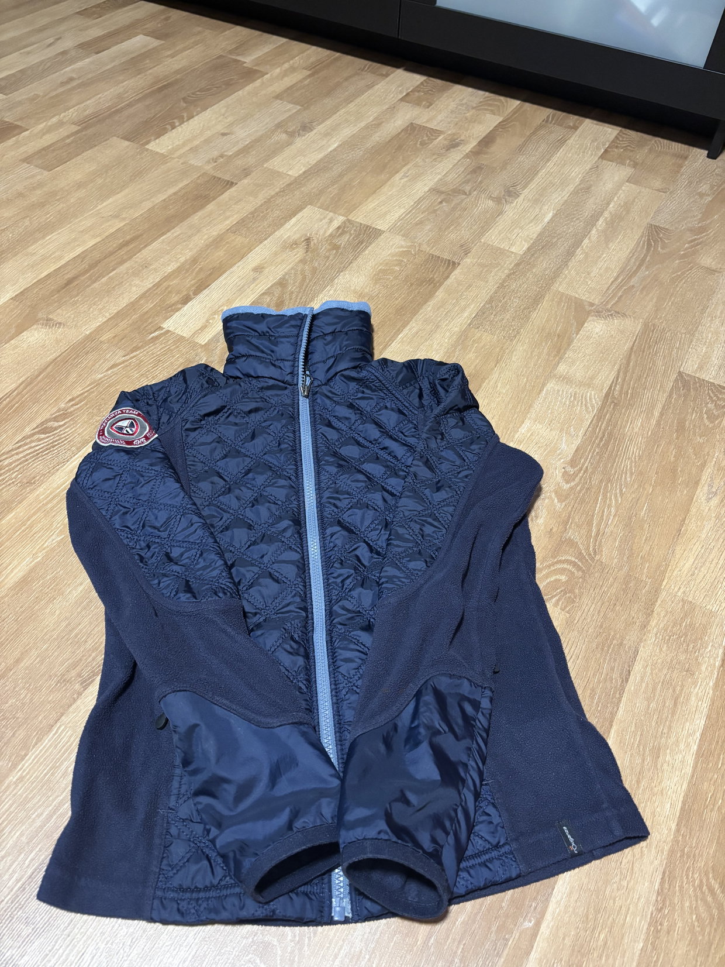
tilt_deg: -49.6
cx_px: 362
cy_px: 484
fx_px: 726
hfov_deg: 53.1
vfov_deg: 67.3
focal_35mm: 26
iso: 500
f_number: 1.6
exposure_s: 1/50
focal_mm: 5.96
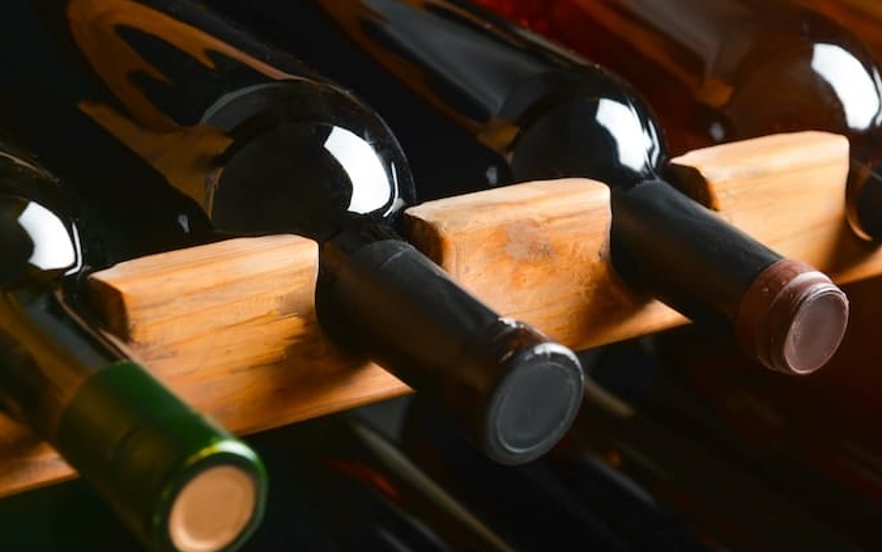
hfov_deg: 21.9
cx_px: 457
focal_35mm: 95
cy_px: 215
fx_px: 2284
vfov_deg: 13.8
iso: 250
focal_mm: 70
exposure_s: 1/125
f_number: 8
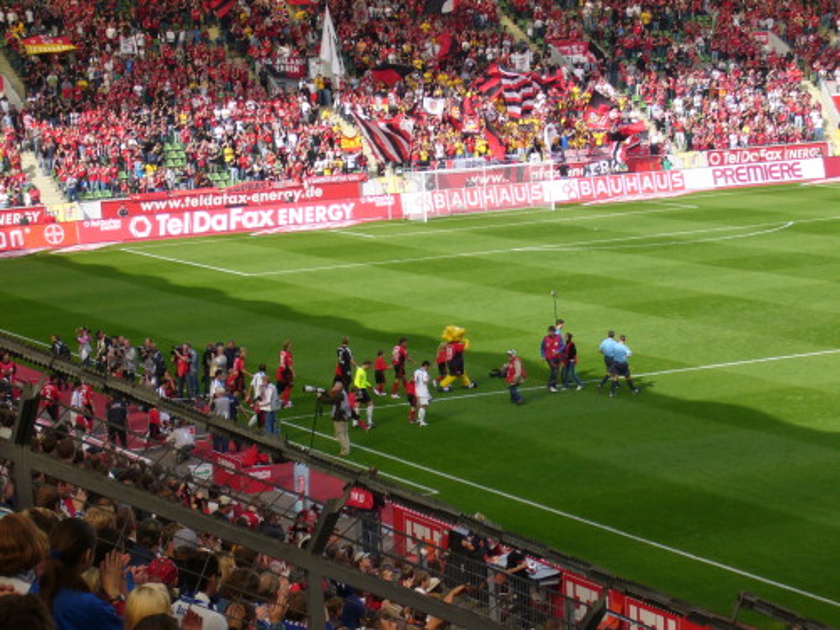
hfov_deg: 18.7
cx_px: 420
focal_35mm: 105
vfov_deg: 14.1
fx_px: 2548
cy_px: 315
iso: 80
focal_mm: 17.4
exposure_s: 1/250
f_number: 5
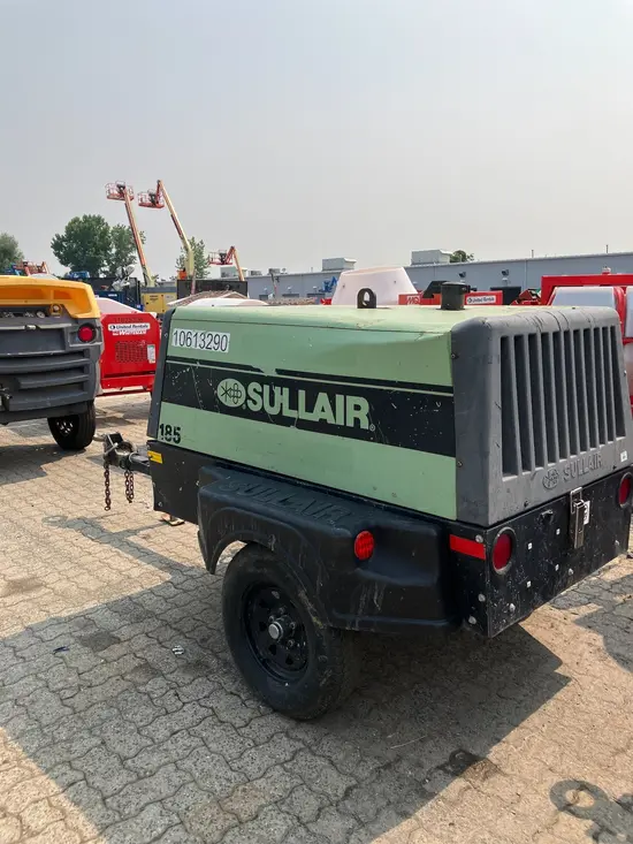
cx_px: 316
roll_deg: +1.1
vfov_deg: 63.4
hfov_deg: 49.8
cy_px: 422
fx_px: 682
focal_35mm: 28
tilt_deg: -10.0
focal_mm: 3.99
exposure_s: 1/3040
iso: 32
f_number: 1.8
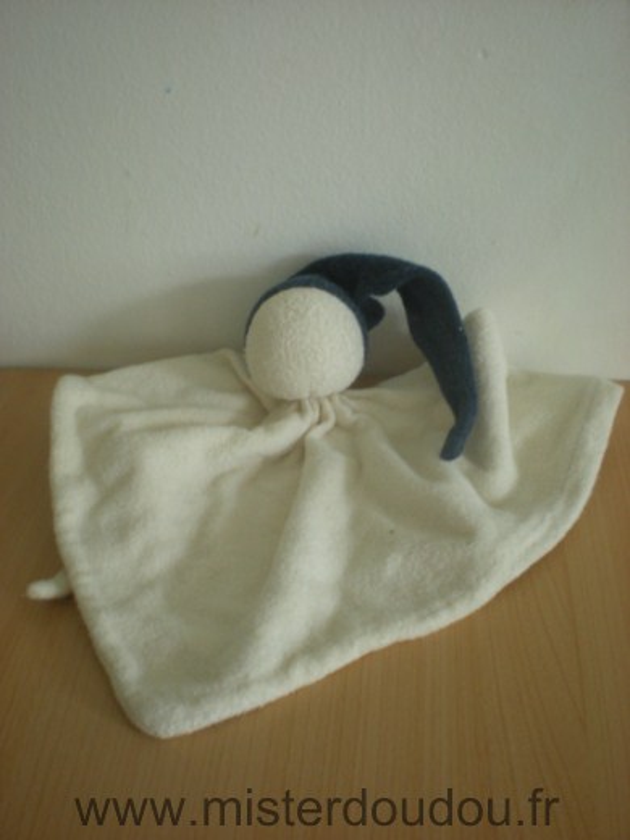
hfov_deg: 37.7
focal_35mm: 38
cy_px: 420
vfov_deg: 49.0
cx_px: 315
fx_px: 922
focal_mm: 6.3
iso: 200
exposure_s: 1/25.3
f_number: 3.1
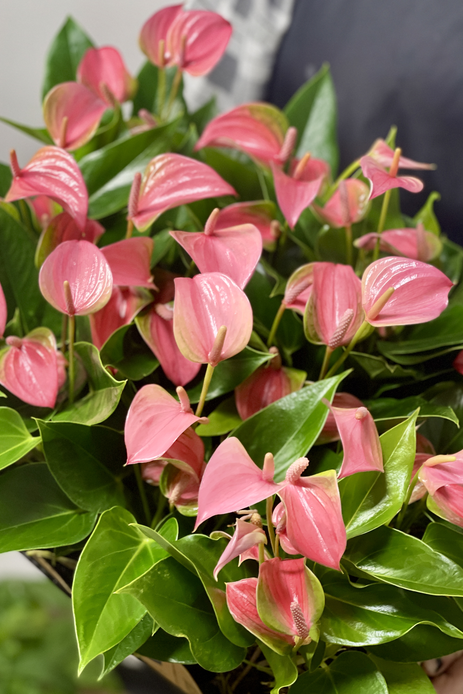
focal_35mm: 67
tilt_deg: -32.2
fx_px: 1292
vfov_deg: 30.1
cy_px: 348
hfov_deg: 20.3
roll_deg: -1.0
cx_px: 219
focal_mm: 7.5
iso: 200
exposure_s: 1/100
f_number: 2.2
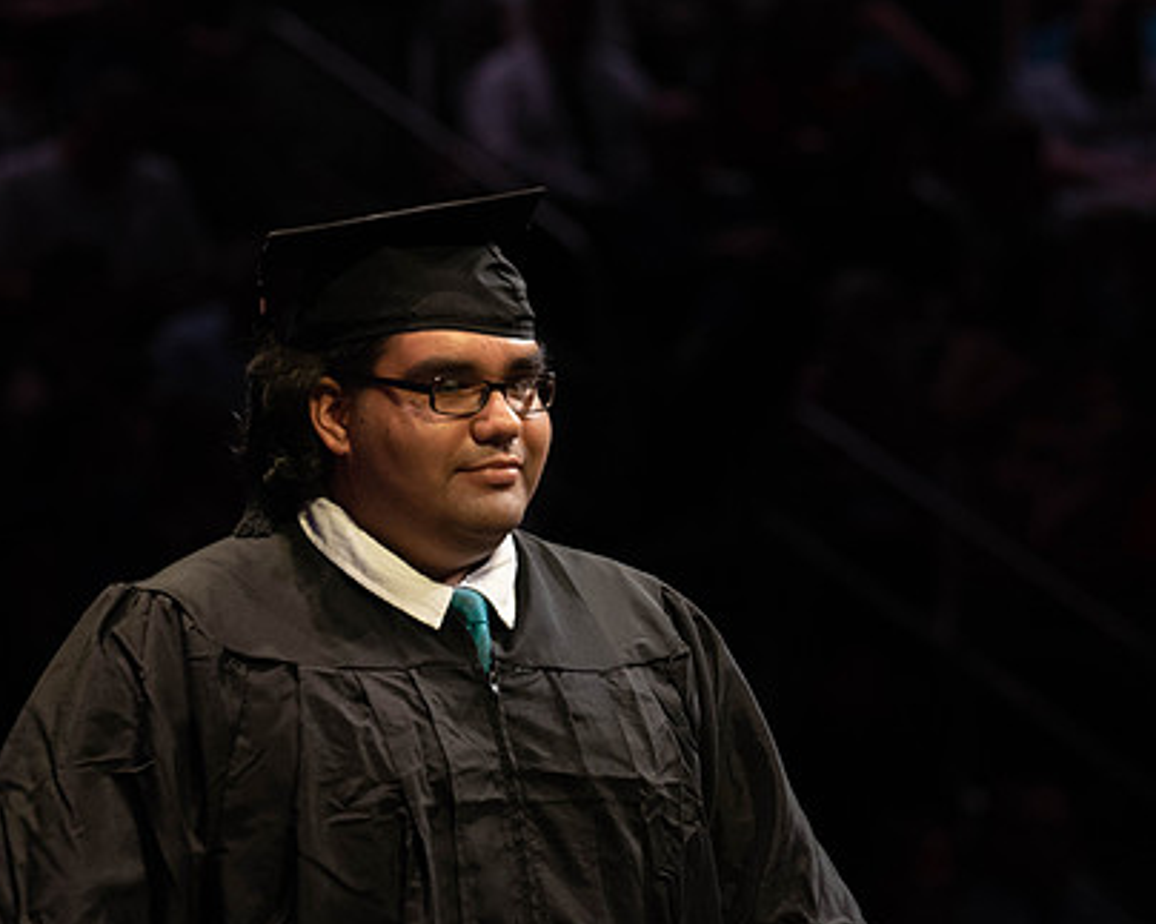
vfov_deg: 5.0
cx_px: 729
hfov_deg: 6.2
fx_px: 10672
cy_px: 545
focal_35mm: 312
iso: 1600
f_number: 4.5
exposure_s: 1/320
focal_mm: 185
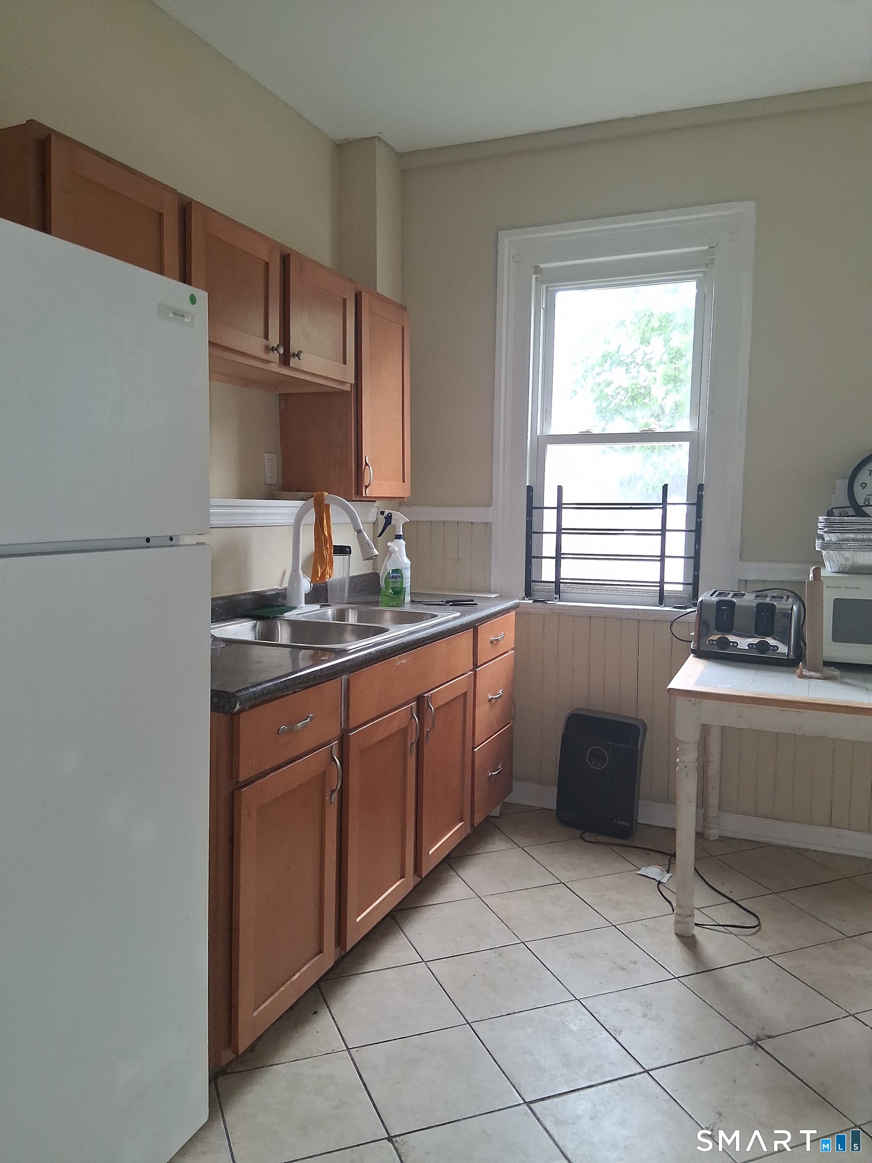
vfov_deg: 67.3
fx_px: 873
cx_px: 436
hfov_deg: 53.1
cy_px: 582
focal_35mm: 26
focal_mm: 3.98
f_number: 1.8
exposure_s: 1/120
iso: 25
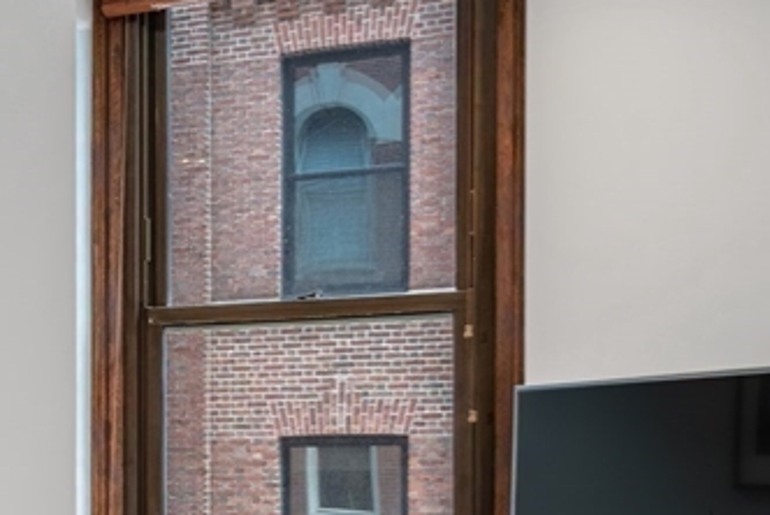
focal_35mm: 74
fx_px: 1584
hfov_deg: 24.0
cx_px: -232
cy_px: 498
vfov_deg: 18.1
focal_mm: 24
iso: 250
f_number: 7.1
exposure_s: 1/125
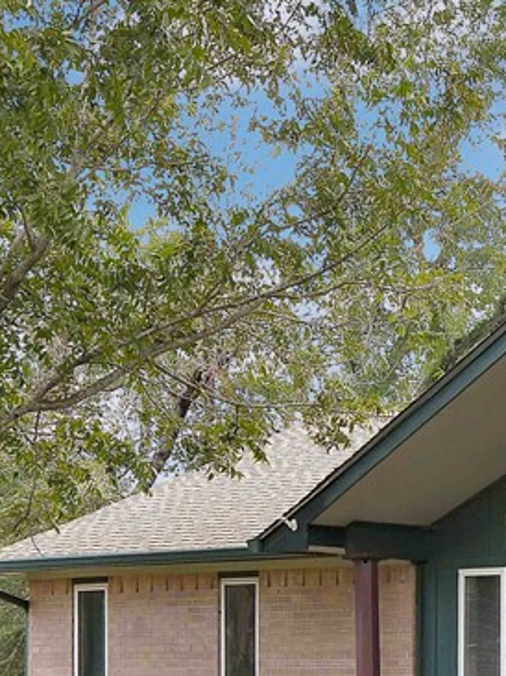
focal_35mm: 97
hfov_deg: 14.0
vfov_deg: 19.3
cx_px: 818
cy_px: 763
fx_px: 1893
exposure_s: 1/50
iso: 100
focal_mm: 17
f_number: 8
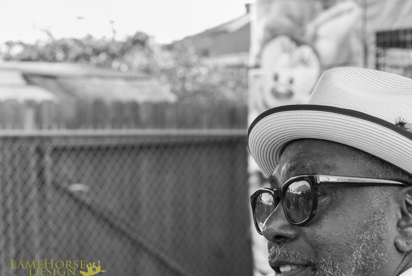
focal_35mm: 120
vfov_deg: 11.4
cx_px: 198
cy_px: 210
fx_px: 1375
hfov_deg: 17.0
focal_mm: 50
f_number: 5.6
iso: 800
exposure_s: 1/125
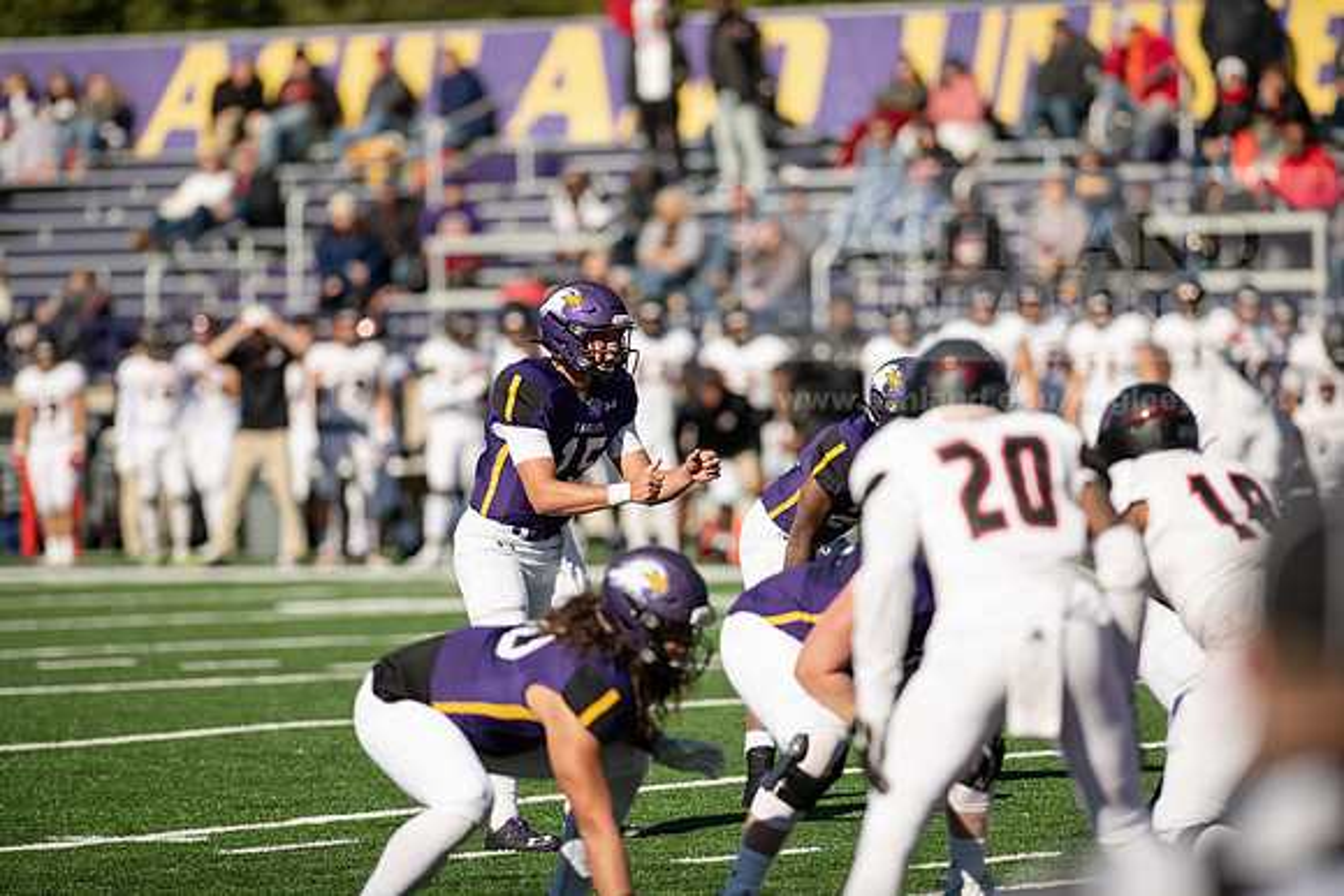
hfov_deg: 6.9
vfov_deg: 4.6
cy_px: 448
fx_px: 11202
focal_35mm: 300
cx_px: 672
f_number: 3.2
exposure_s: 1/2500
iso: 160
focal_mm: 300
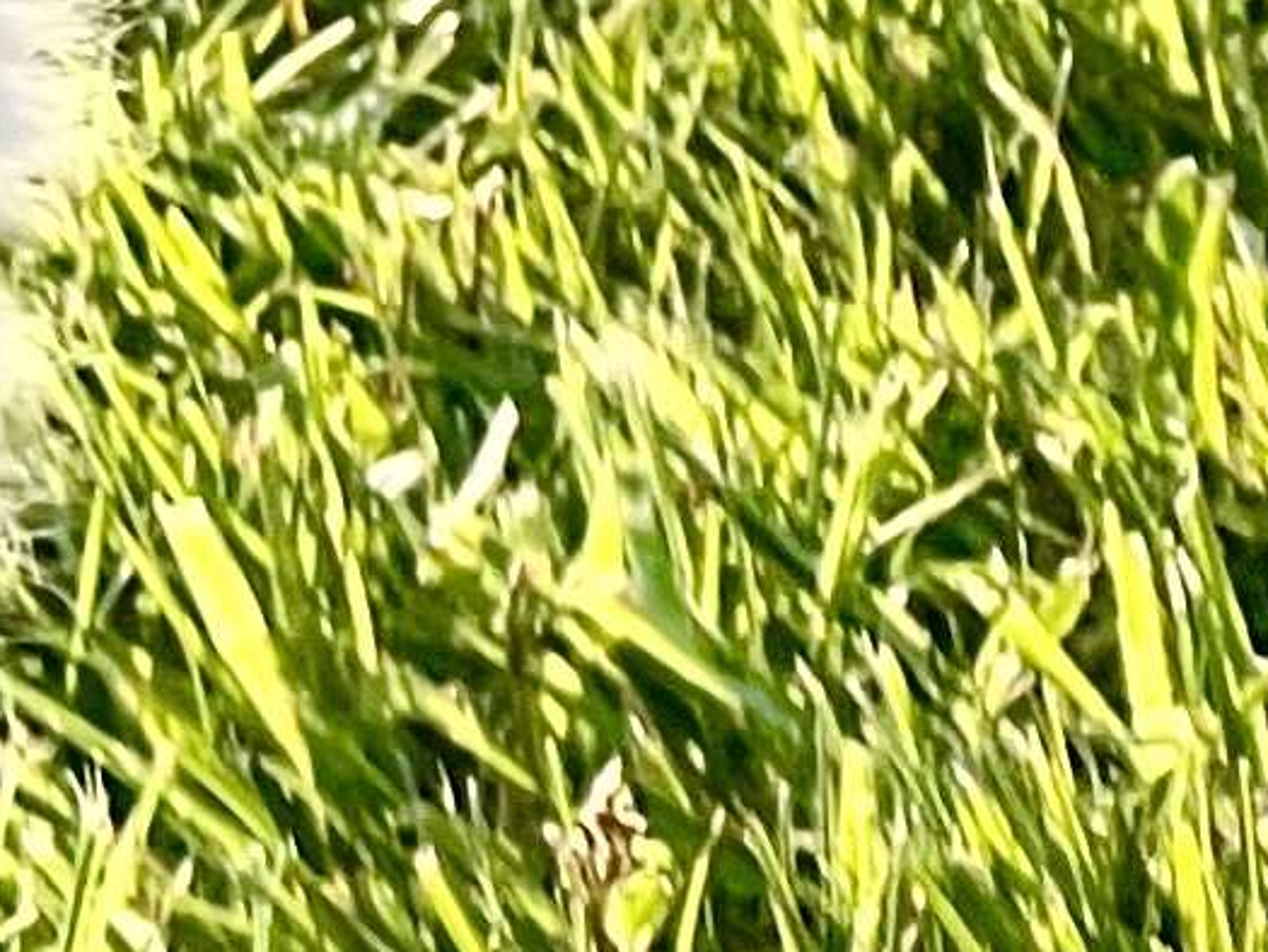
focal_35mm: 591
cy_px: 208
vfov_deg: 2.5
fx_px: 21654
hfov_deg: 3.2
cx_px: -3372
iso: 32
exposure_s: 1/149
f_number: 2.8
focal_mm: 9
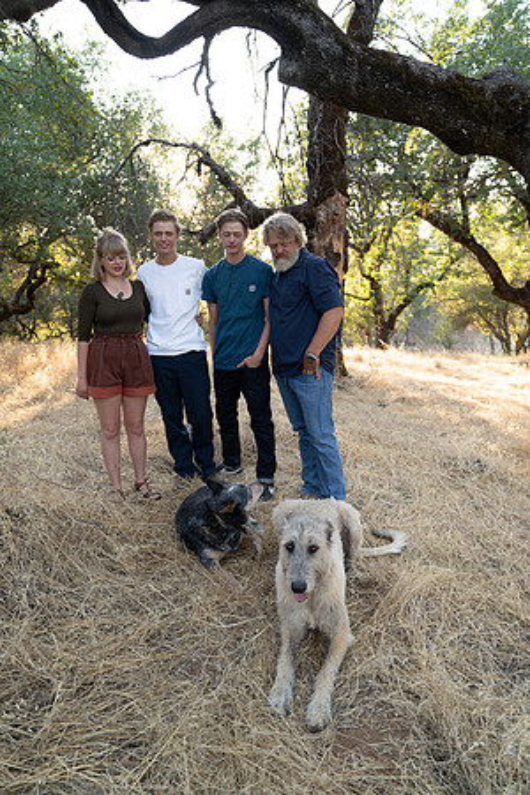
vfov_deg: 71.5
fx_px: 552
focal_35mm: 25
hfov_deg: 51.3
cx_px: 265
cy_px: 398
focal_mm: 25
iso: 250
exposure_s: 1/160
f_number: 2.8
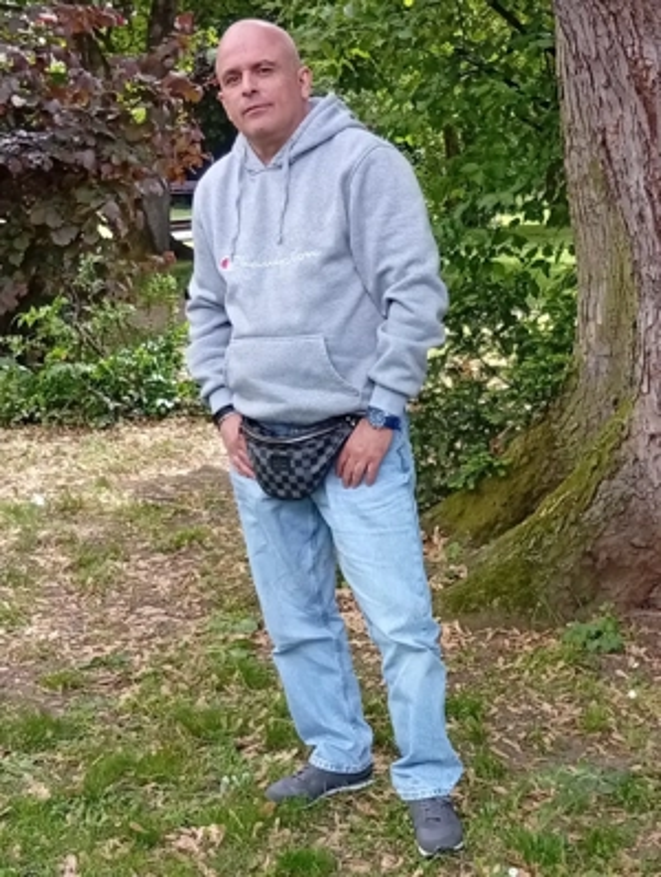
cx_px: 330
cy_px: 438
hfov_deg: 51.5
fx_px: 685
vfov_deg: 65.2
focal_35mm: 27
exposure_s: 1/133
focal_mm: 3.84
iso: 50
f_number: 1.8
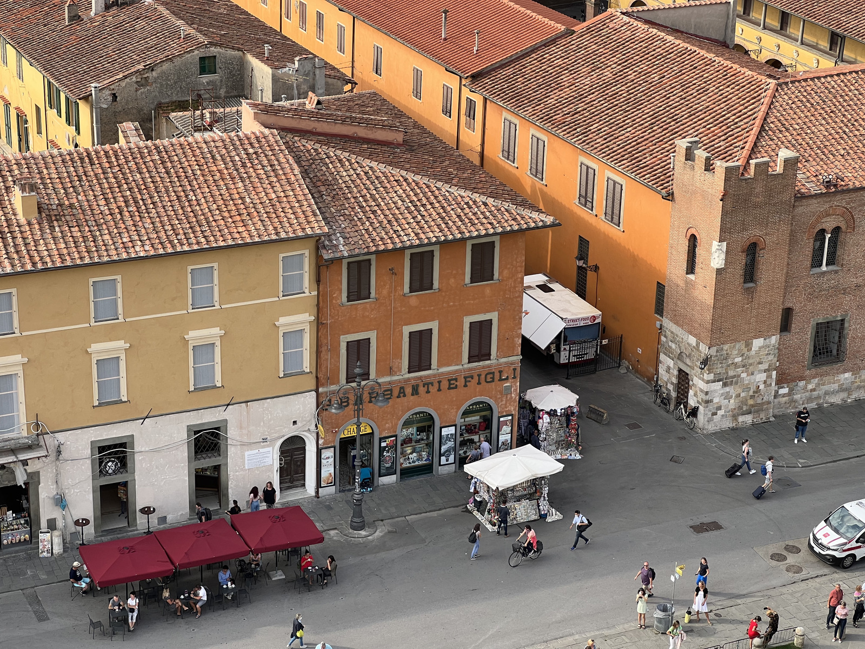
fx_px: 1924
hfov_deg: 25.3
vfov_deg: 19.1
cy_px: 324
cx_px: 432
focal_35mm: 77
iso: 32
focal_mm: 9
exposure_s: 1/299
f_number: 2.8
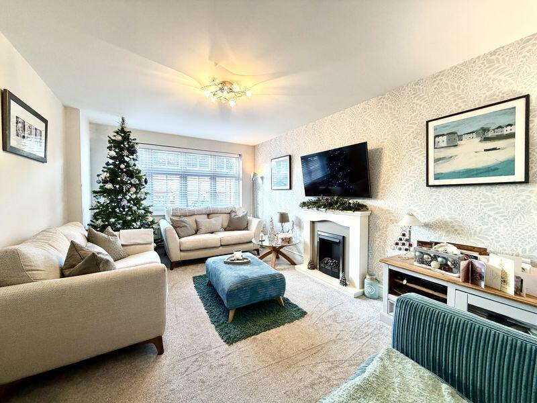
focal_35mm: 14
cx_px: 268
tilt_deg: -2.1
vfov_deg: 85.7
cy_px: 202
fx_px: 217
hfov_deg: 102.1
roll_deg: -0.6
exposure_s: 1/100
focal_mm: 2.22
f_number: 2.2
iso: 250
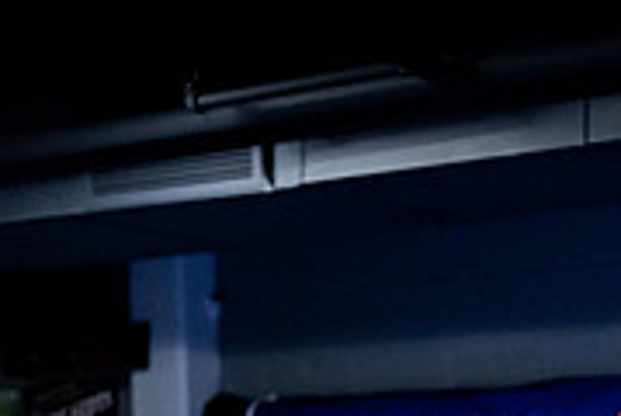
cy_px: 667
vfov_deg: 9.8
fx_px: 2350
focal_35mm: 136
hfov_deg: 14.2
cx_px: 878
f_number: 2.8
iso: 8000
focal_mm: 42
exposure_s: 1/1000
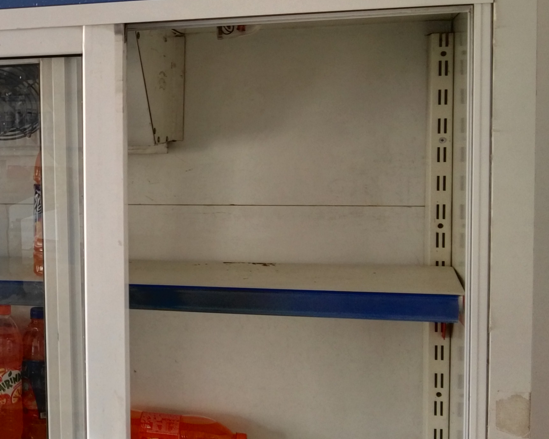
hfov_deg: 26.5
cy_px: 187
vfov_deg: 23.1
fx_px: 1072
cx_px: -51
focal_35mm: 66
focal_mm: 2.96
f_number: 2
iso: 66
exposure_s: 1/100
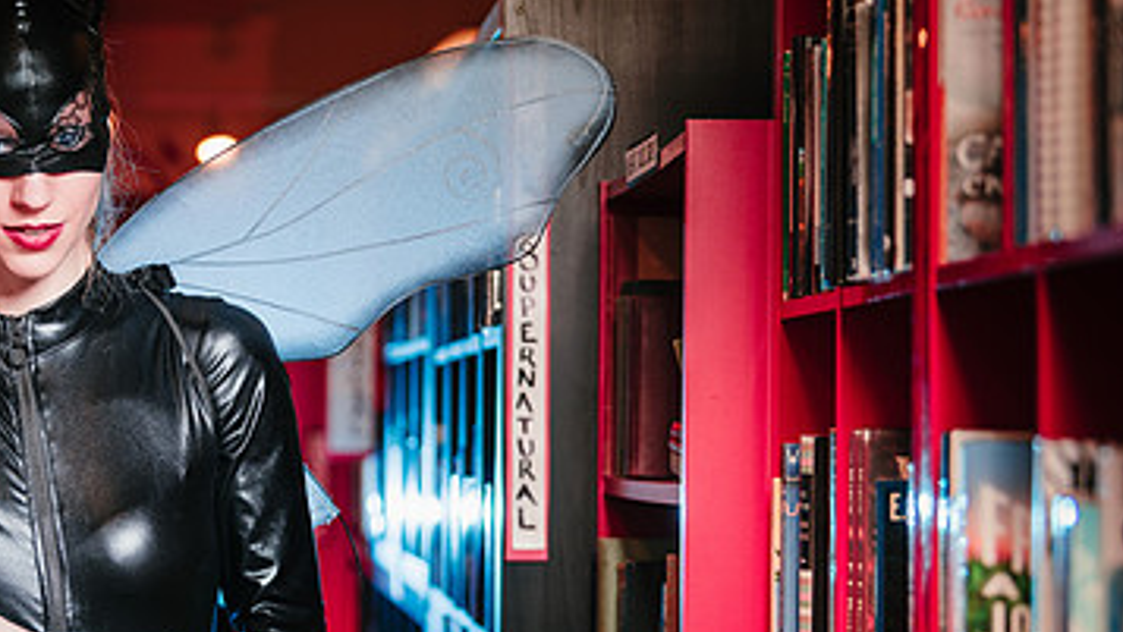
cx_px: 343
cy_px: 429
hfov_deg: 17.9
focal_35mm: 119
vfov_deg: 10.2
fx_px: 3544
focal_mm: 70
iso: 100
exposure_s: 1/200
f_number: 2.8
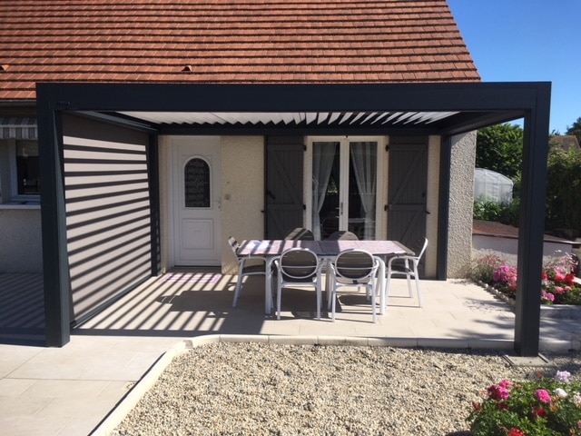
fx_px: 487
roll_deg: -0.9
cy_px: 218
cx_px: 290
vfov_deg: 48.2
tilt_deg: -6.3
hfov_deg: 61.7
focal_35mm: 29
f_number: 2.2
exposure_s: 1/2481
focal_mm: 4.15
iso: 25
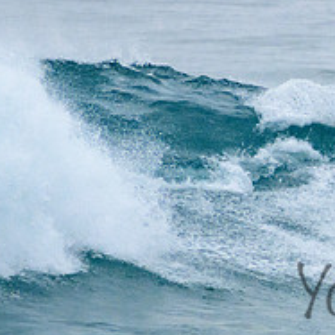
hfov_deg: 1.2
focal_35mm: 1450
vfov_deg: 1.2
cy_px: 188
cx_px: 676
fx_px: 15876
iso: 500
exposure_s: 1/1250
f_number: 5.6
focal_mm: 400
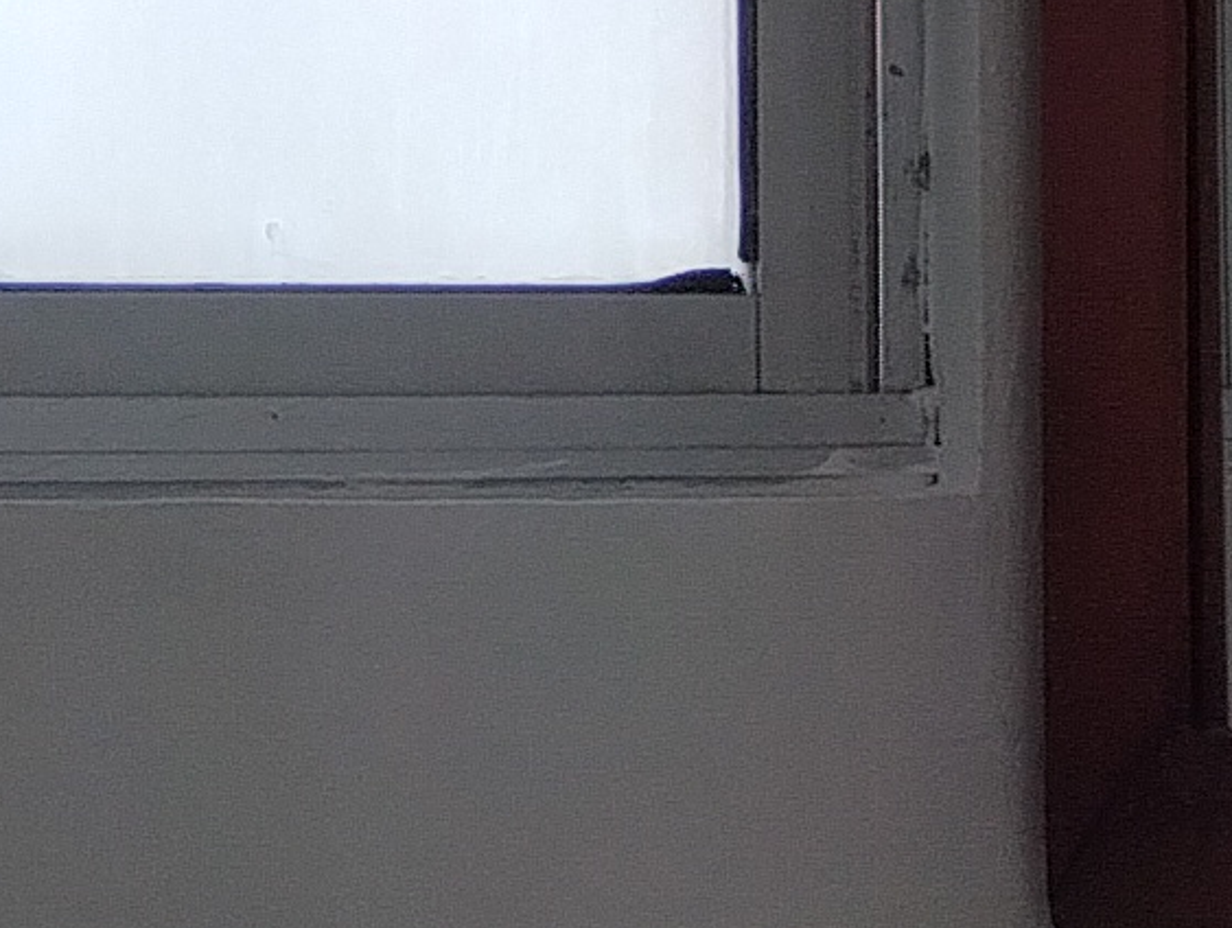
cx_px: 632
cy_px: 571
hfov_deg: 9.7
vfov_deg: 7.3
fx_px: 7236
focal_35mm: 203
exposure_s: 1/231
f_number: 1.8
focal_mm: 4.27
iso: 100
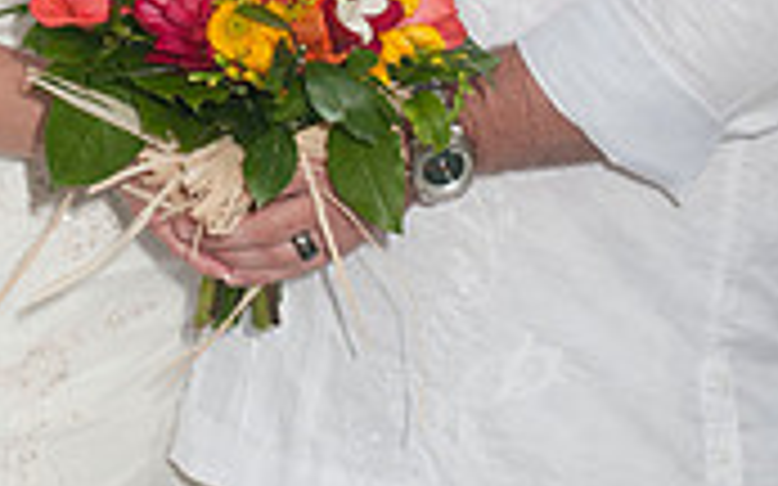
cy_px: -256
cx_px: 371
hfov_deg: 9.1
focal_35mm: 231
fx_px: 4896
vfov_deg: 5.6
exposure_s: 1/200
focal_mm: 58
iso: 400
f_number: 5.6
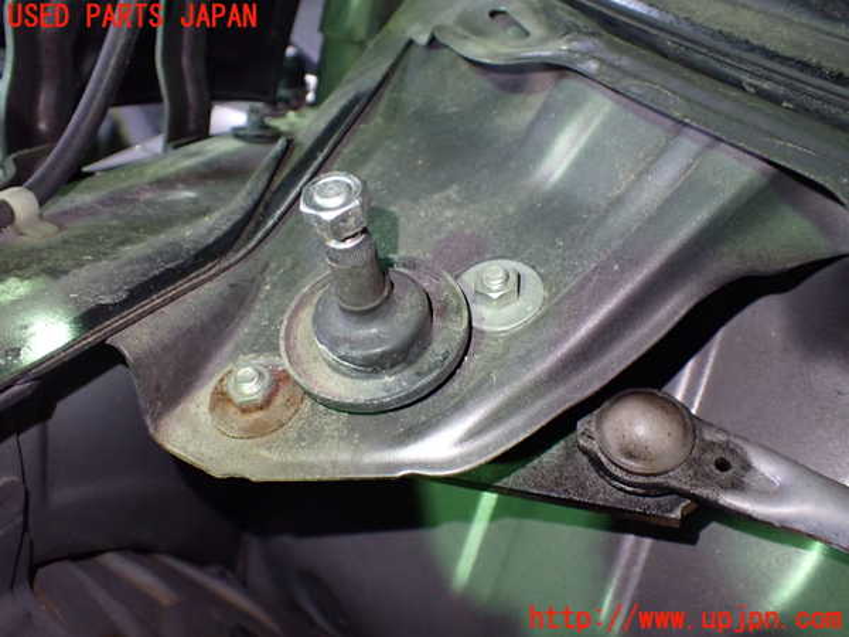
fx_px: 736
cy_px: 318
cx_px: 424
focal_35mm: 30
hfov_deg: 60.0
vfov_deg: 46.8
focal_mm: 5.4
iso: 800
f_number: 2.3
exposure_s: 1/60
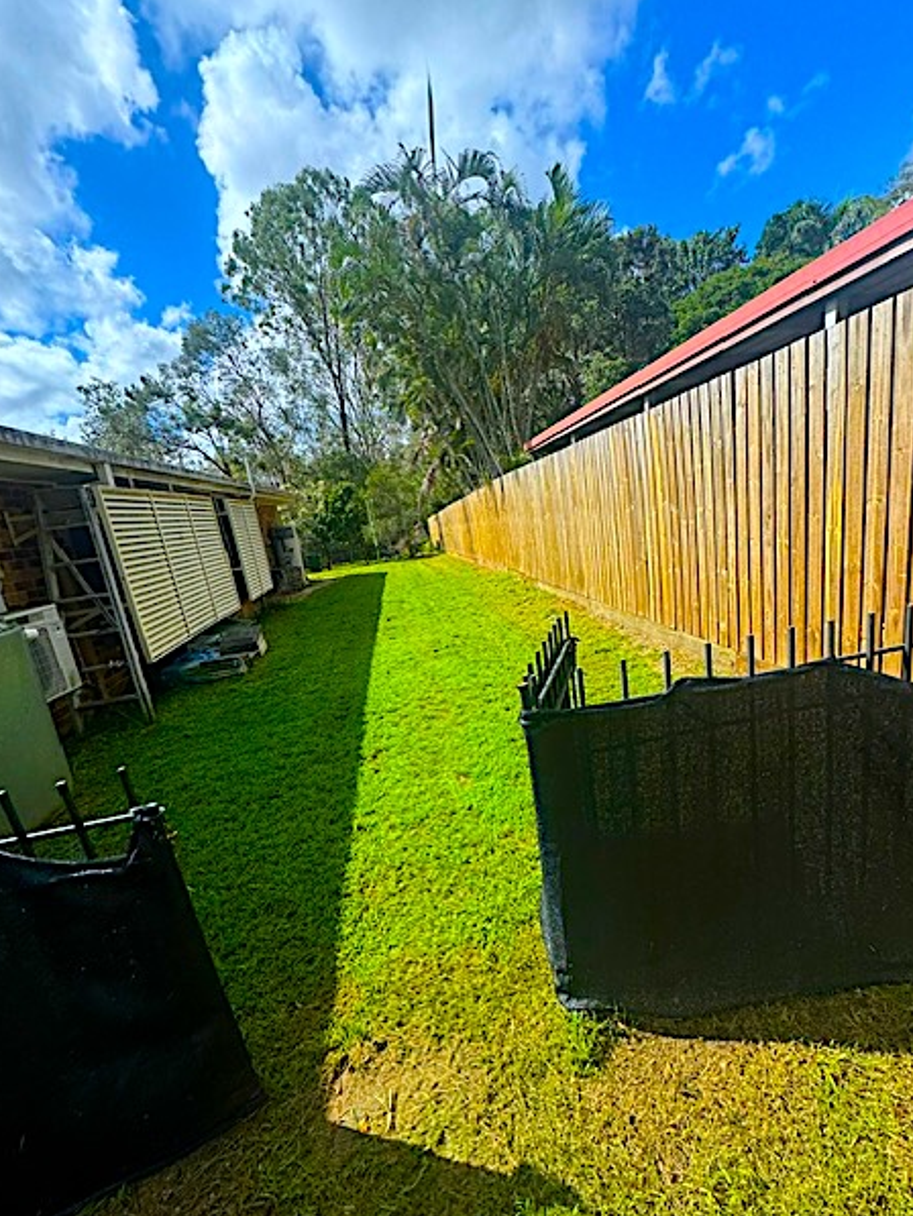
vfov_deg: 98.0
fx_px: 527
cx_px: 475
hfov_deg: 81.7
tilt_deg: -7.2
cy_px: 644
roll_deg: +7.3
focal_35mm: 15
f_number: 2.2
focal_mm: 2.22
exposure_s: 1/1078
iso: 40
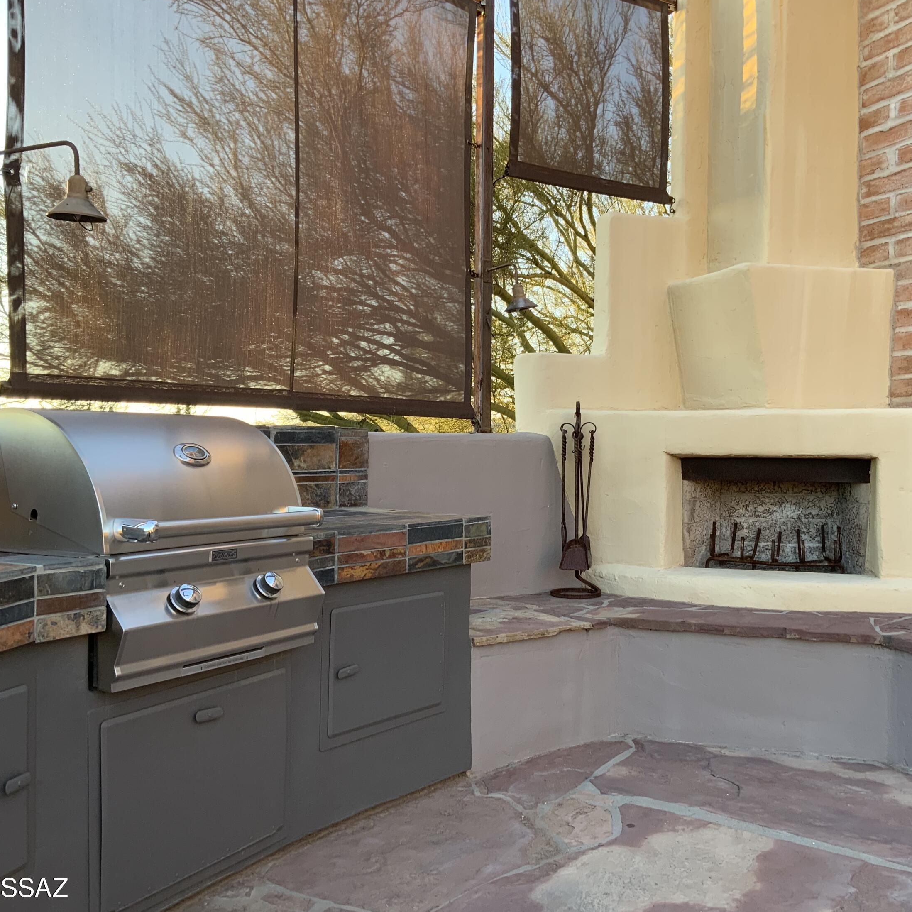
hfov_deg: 47.2
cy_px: 464
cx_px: 500
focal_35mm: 35
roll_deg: +0.0
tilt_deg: -0.6
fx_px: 1043
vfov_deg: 47.2
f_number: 1.8
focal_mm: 3
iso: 32
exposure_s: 1/122
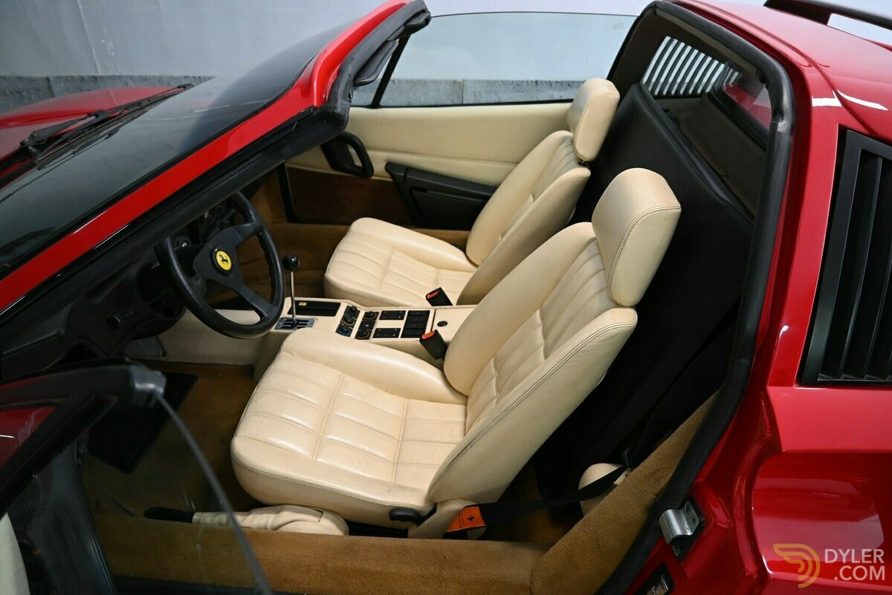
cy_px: 298
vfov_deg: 53.1
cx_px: 446
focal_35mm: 24
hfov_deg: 73.7
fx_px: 595
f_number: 3.5
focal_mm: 16
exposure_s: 1/125
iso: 1600
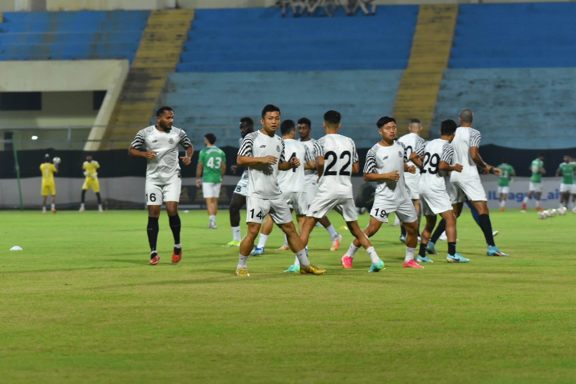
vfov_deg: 6.5
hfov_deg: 9.8
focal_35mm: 210
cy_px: 192
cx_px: 288
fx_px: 3361
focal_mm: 210
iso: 3200
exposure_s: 1/500
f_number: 5.6
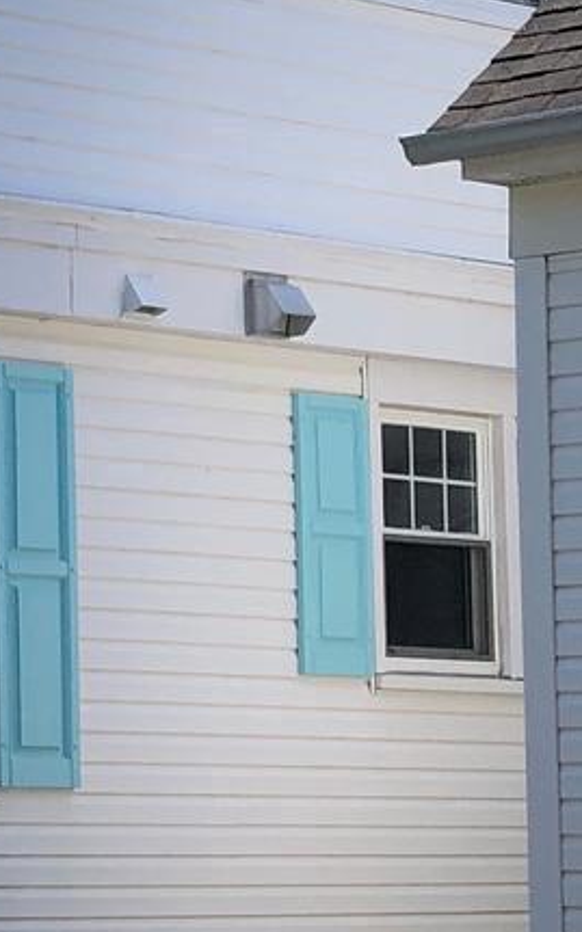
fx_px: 3582
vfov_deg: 14.8
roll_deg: -0.5
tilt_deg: +5.8
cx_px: -688
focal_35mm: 141
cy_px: 465
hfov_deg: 8.6
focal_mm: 4
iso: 20
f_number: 1.8
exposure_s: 1/1143
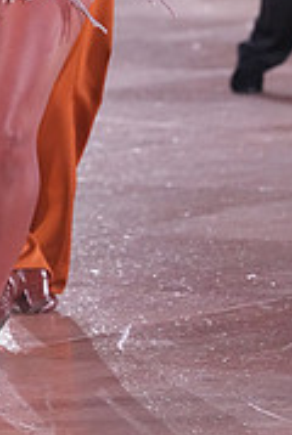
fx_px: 5914
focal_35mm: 488
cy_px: -143
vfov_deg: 4.2
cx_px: -103
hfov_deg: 2.8
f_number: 5
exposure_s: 1/250
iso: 4000
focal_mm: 151
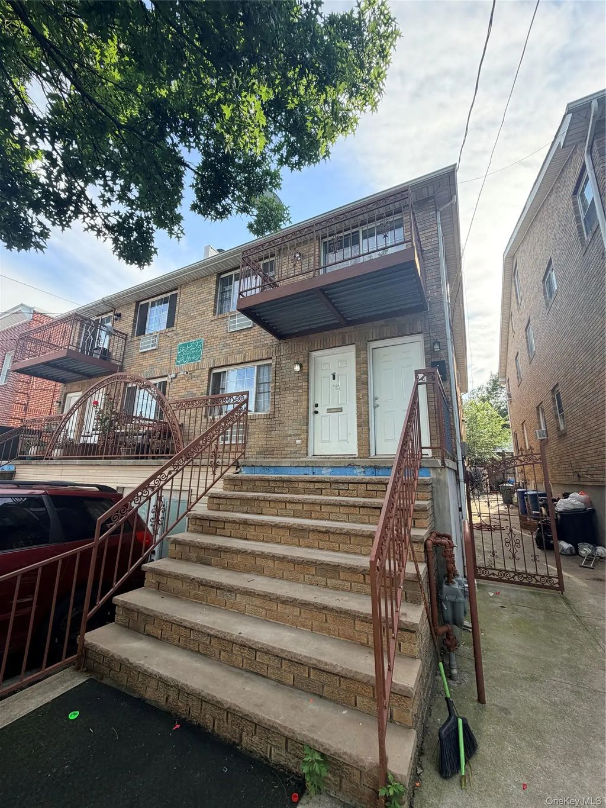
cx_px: 303
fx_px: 327
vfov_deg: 102.1
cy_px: 404
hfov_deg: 85.7
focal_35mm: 14
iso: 64
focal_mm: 2.22
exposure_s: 1/475
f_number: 2.2
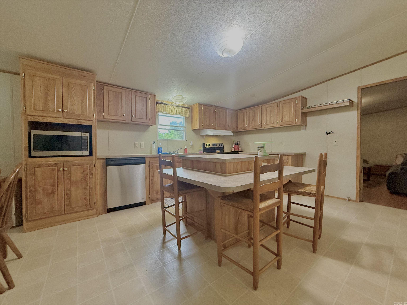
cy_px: 152
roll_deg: +0.5
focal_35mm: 14
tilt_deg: -0.4
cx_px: 204
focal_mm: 2.22
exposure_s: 1/60
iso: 400
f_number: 2.2
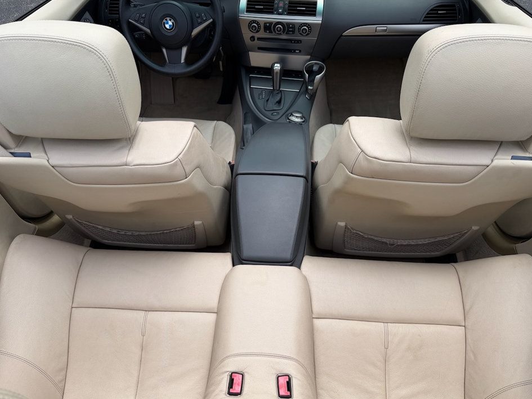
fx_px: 400
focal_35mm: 26
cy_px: 214
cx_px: 261
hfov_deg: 67.3
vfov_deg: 53.0
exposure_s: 1/2907
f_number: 1.78
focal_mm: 6.76
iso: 80
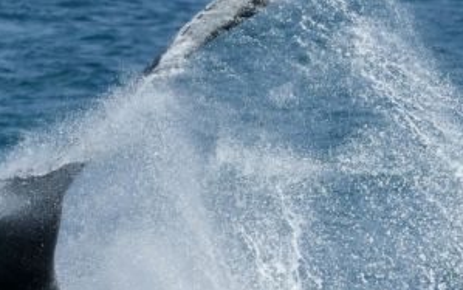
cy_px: 286
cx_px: 217
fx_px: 11005
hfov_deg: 2.4
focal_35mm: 872
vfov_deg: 1.5
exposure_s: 1/8000
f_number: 5.6
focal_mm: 320
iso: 640
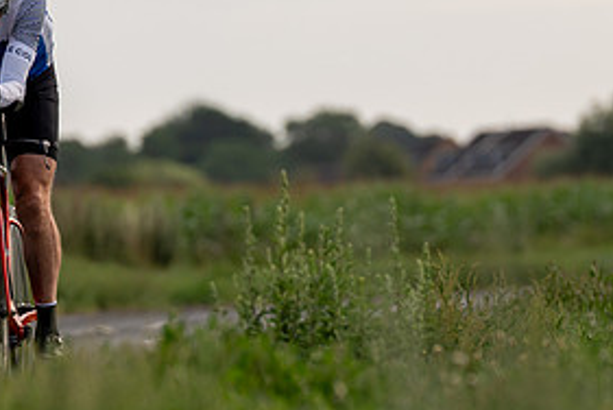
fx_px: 9545
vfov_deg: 2.5
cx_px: -9
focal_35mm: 560
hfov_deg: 3.7
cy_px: 240
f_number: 4
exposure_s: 1/1000
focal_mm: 200
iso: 160
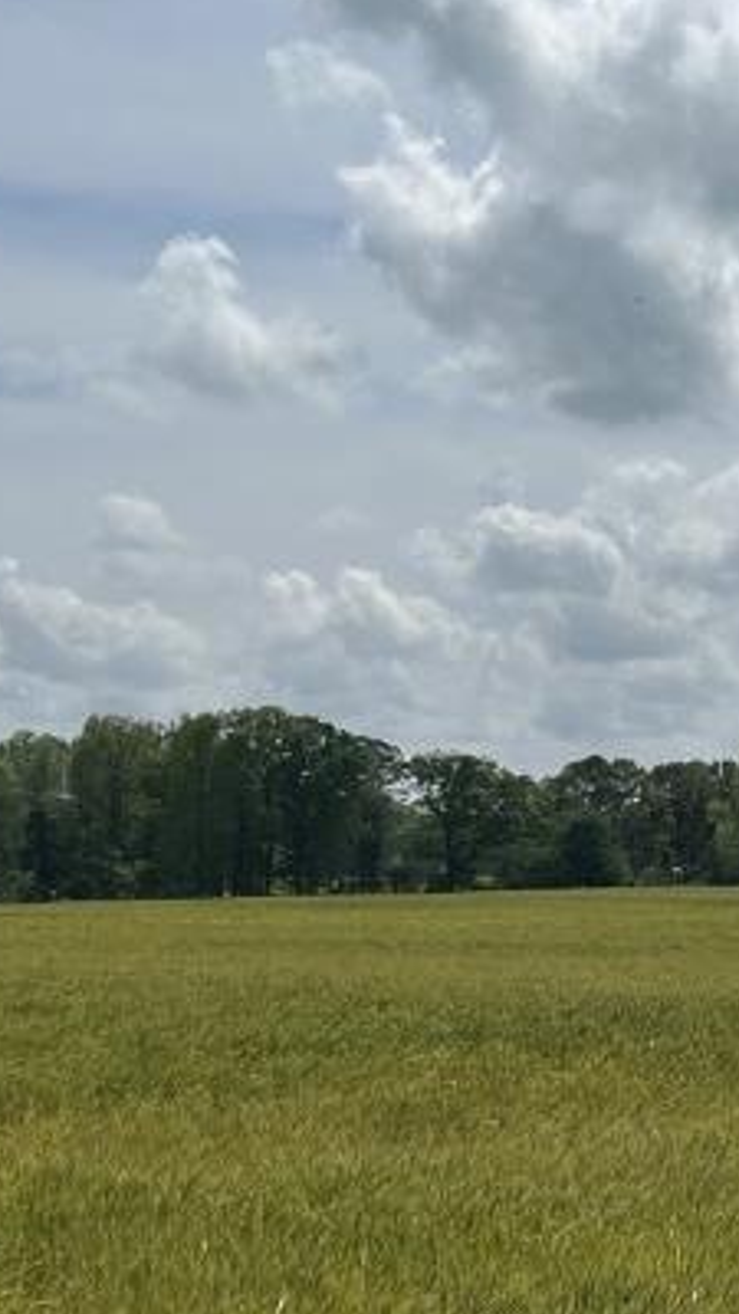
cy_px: 825
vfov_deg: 24.9
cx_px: 923
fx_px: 2961
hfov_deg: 13.8
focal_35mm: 85
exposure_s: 1/12658
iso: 50
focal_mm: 5.7
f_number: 1.5
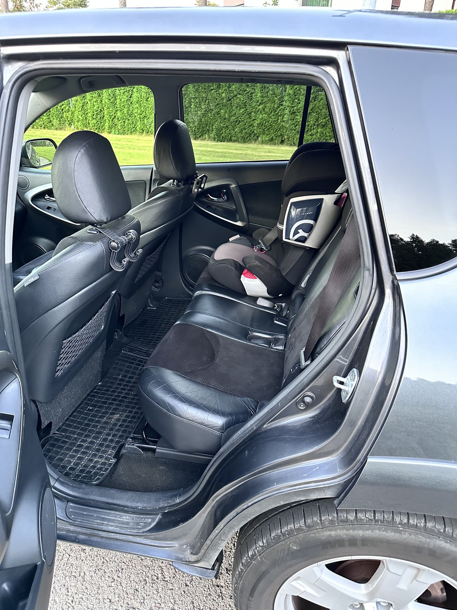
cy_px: 305
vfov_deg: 71.6
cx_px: 228
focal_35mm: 24
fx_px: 422
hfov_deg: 56.8
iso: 800
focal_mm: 6.86
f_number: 1.78
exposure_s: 1/60
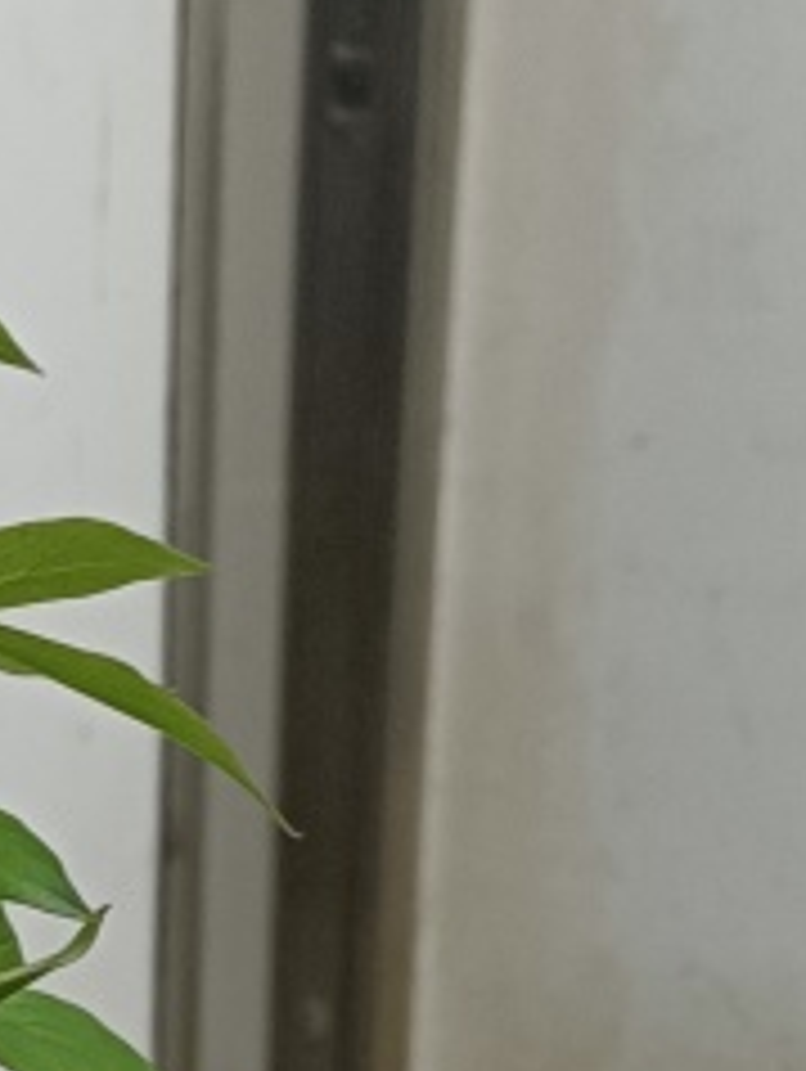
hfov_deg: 11.4
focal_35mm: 121
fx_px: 3750
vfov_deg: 15.6
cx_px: -612
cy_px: 1298
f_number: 1.9
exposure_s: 1/33.3
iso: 1459
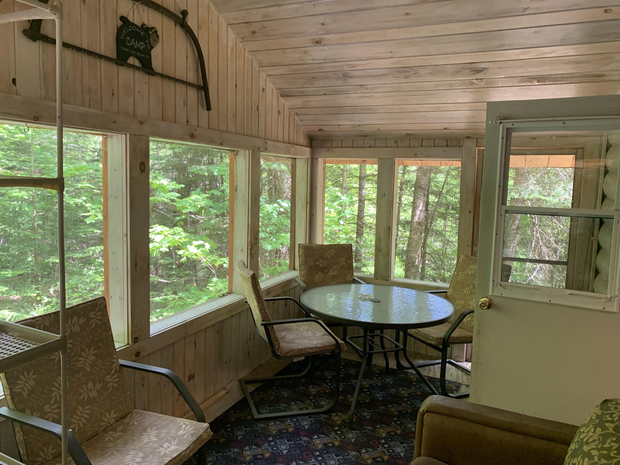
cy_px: 232
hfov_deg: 67.3
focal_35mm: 26
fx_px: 466
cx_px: 310
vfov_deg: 53.1
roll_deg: -0.7
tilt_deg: -5.7
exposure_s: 1/61
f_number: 1.8
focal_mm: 4.25
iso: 100
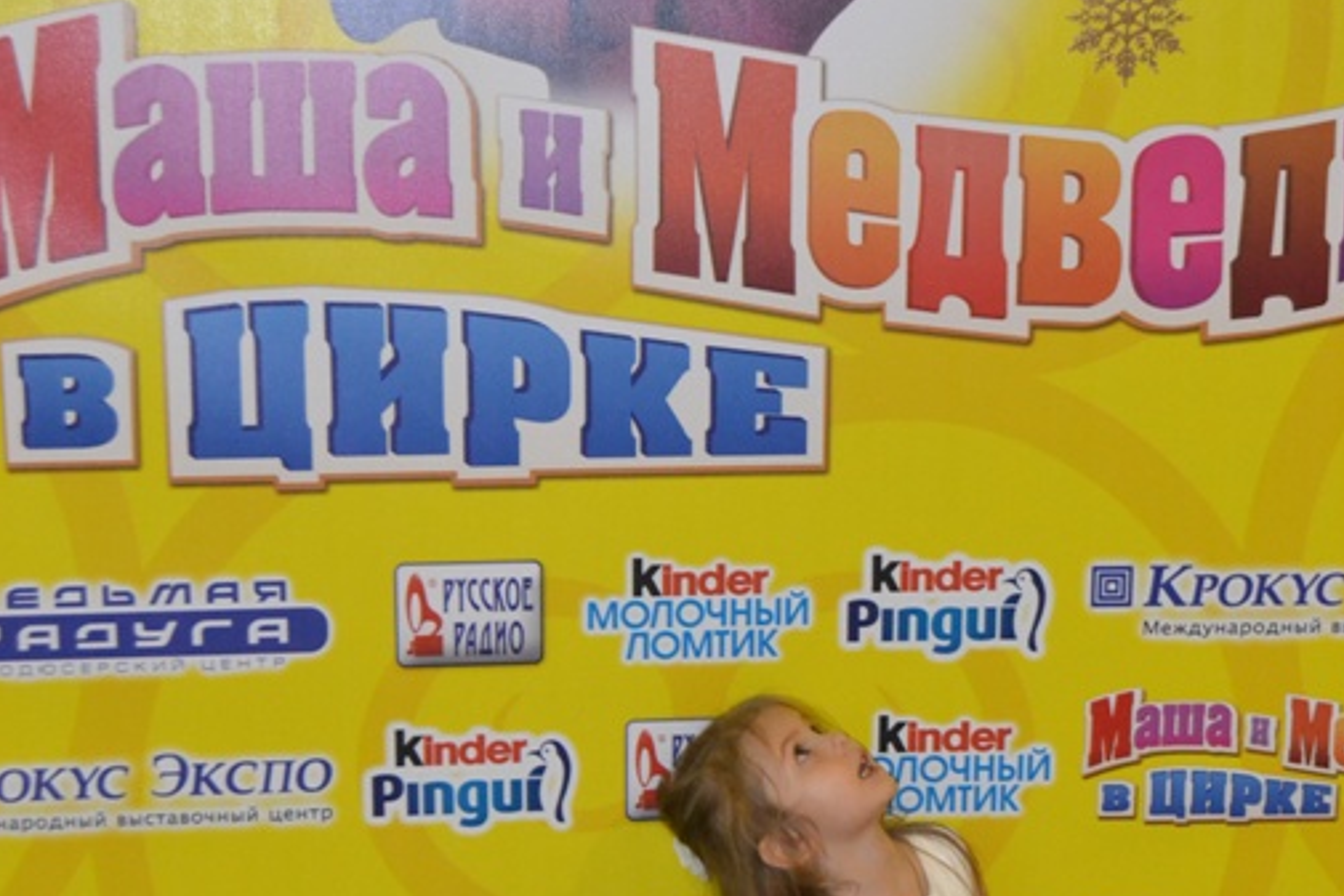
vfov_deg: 18.7
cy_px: 534
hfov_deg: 27.7
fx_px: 2726
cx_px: 673
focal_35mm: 73
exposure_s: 1/60
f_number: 4.8
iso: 3200
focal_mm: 32
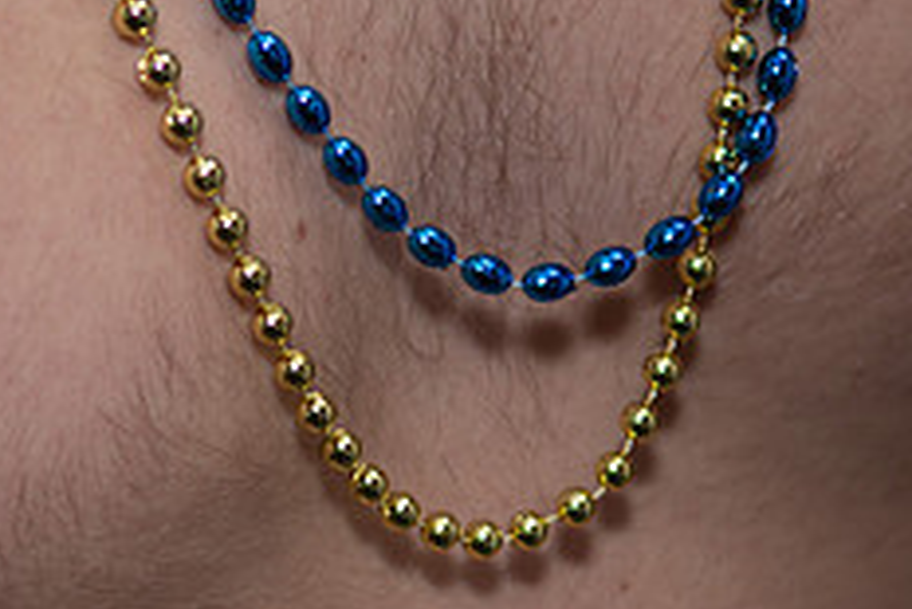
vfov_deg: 6.7
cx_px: 79
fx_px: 5222
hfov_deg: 9.9
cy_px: 403
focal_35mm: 206
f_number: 2.8
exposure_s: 1/200
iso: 100
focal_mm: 55
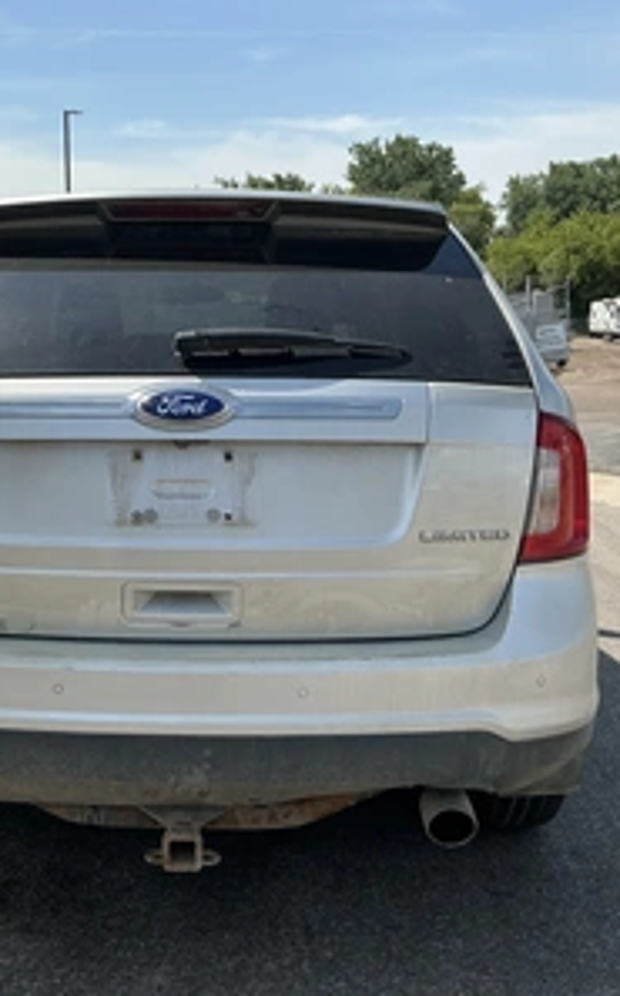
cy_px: 500
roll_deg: +1.0
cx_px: 171
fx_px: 1084
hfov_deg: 31.5
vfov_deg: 49.3
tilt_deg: -5.0
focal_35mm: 40
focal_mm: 3
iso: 25
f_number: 1.8
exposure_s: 1/1626
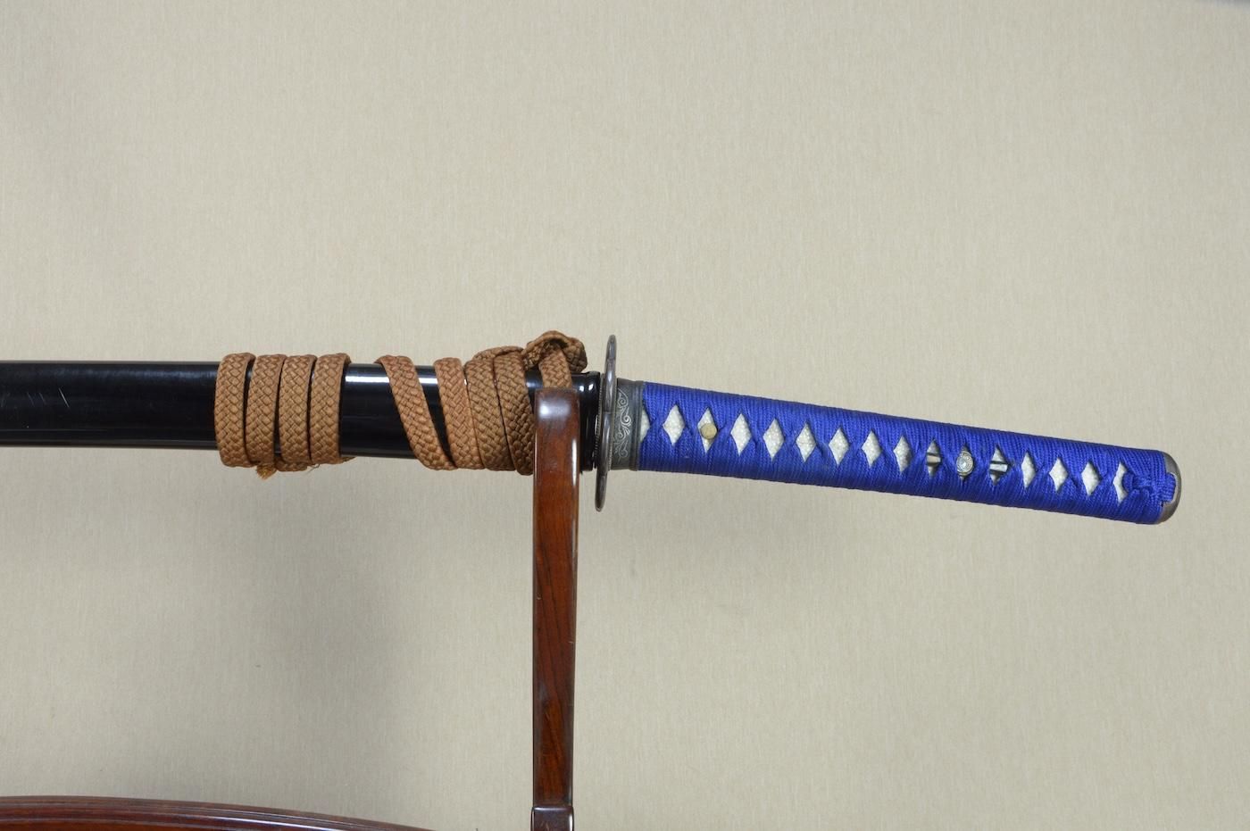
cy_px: 416
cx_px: 625
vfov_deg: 43.5
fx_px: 1041
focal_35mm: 30
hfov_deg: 62.0
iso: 400
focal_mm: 20
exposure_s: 1/2
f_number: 11
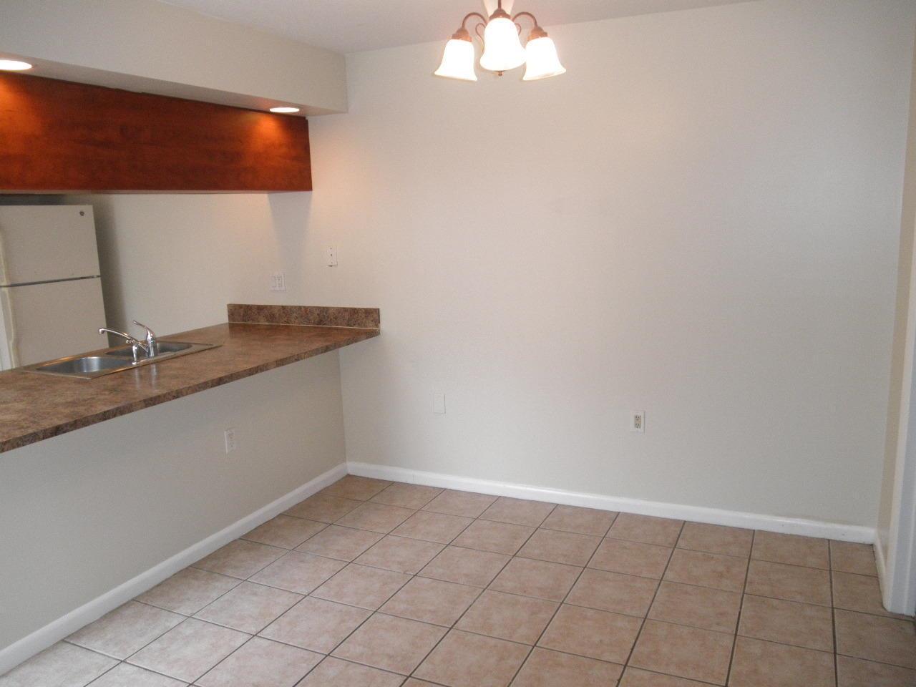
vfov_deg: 49.7
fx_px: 741
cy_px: 344
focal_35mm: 28
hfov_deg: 63.4
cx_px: 458
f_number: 3
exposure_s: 1/30
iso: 200
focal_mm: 5
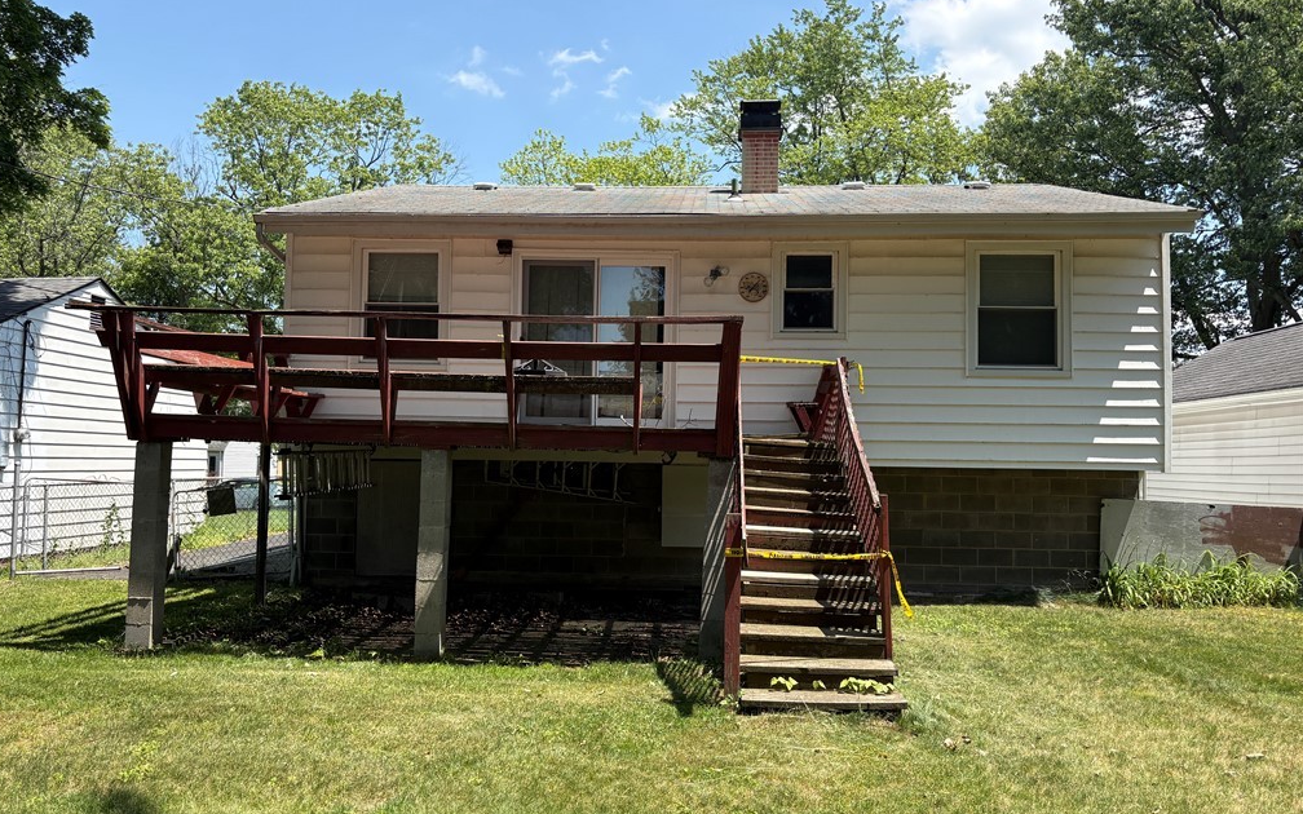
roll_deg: -0.2
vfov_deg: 44.5
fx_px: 994
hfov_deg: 66.5
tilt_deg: +4.1
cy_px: 404
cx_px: 642
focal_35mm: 28
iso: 50
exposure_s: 1/1517
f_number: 1.6
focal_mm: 5.96
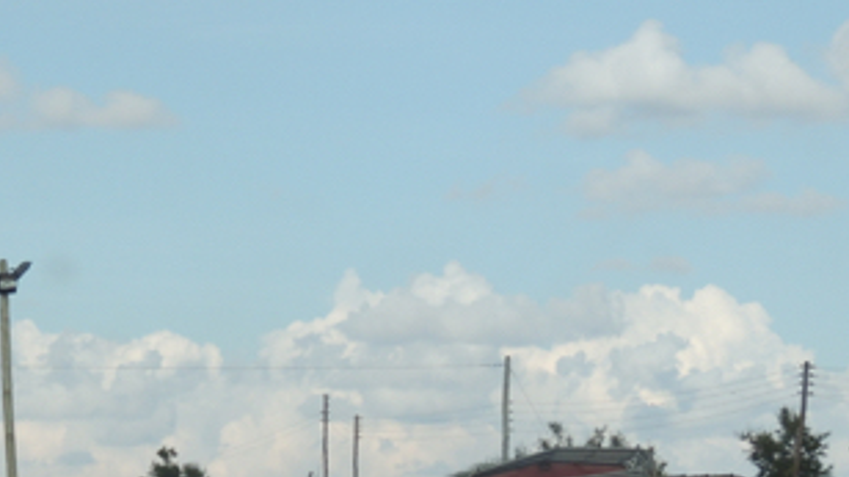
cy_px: 521
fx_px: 4591
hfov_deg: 10.5
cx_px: 226
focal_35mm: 204
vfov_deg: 5.9
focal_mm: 16
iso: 100
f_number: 4.1
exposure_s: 1/640
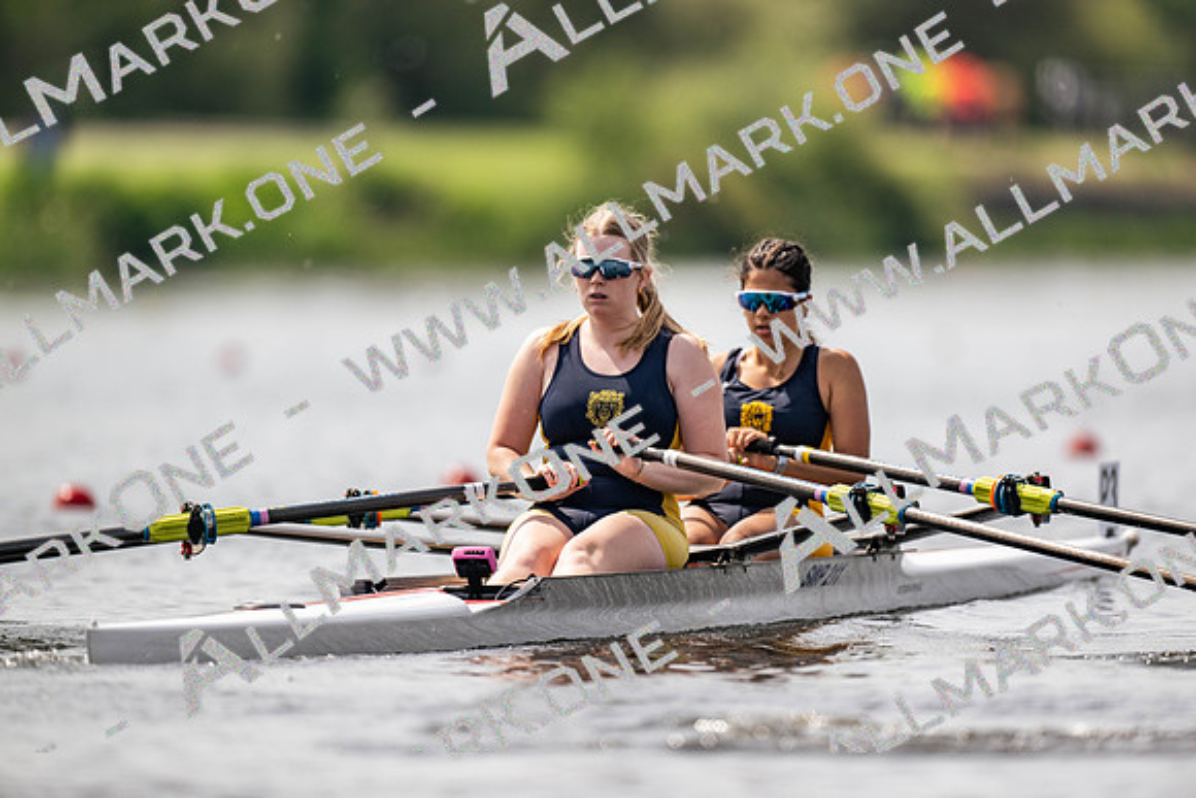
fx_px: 19937
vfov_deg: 2.3
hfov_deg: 3.4
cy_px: 399
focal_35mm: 600
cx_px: 598
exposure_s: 1/2500
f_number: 4
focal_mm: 600
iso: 250
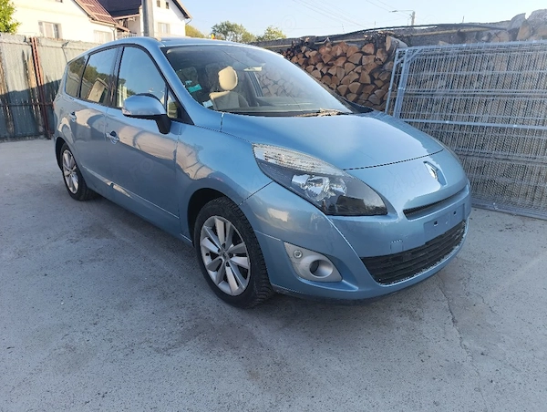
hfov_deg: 73.8
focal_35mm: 23
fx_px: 364
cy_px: 206
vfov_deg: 59.0
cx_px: 274
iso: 50
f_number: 1.6
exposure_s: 1/122
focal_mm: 6.14
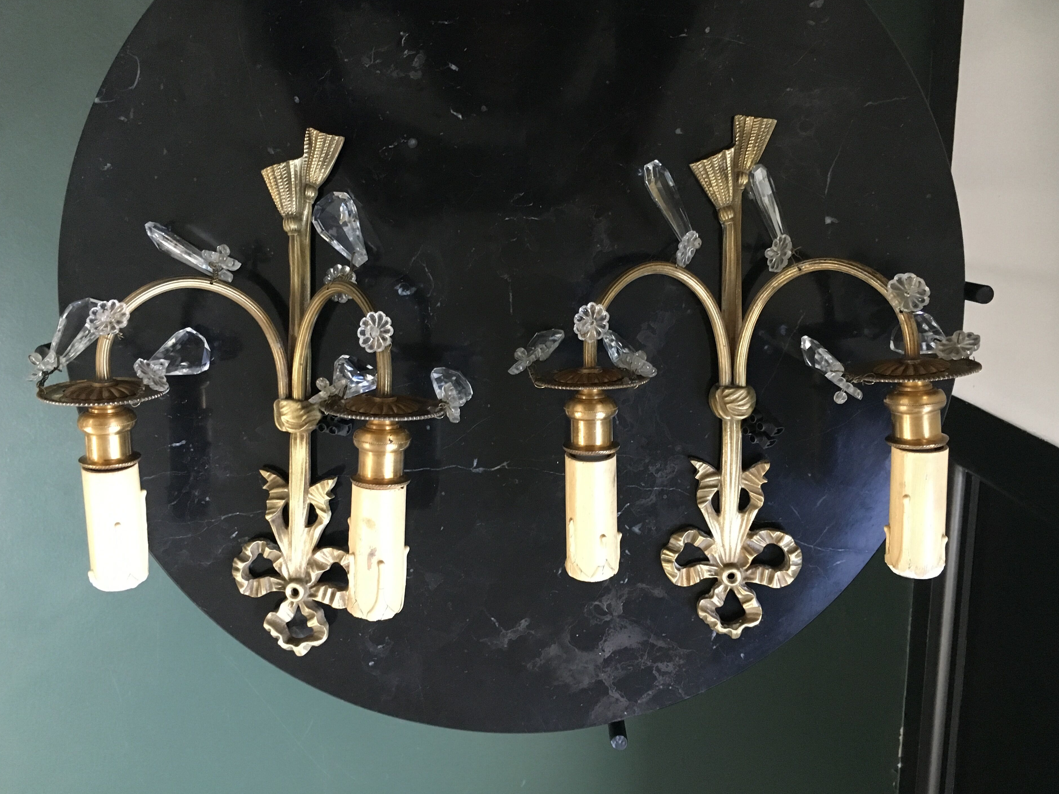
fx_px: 948
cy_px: 381
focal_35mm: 31
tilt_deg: -78.9
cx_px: 535
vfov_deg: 45.4
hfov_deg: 58.3
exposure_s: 1/17
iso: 200
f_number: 2.2
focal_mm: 4.15
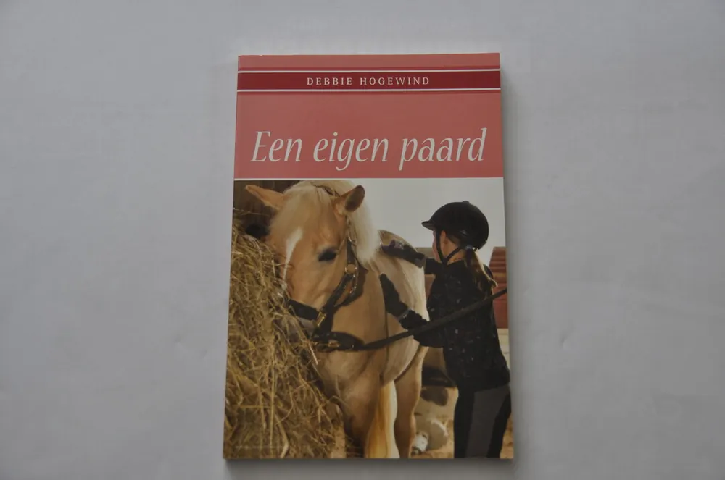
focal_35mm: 57
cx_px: 362
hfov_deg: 35.1
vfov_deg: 23.7
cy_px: 240
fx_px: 1146
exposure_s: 1/60
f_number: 4.2
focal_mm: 38
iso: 400
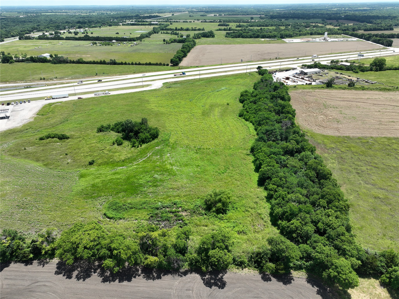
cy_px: 150
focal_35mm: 24
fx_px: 277
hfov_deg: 71.6
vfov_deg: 56.8
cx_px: 200
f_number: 2.8
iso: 100
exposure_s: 1/1250
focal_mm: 12.29
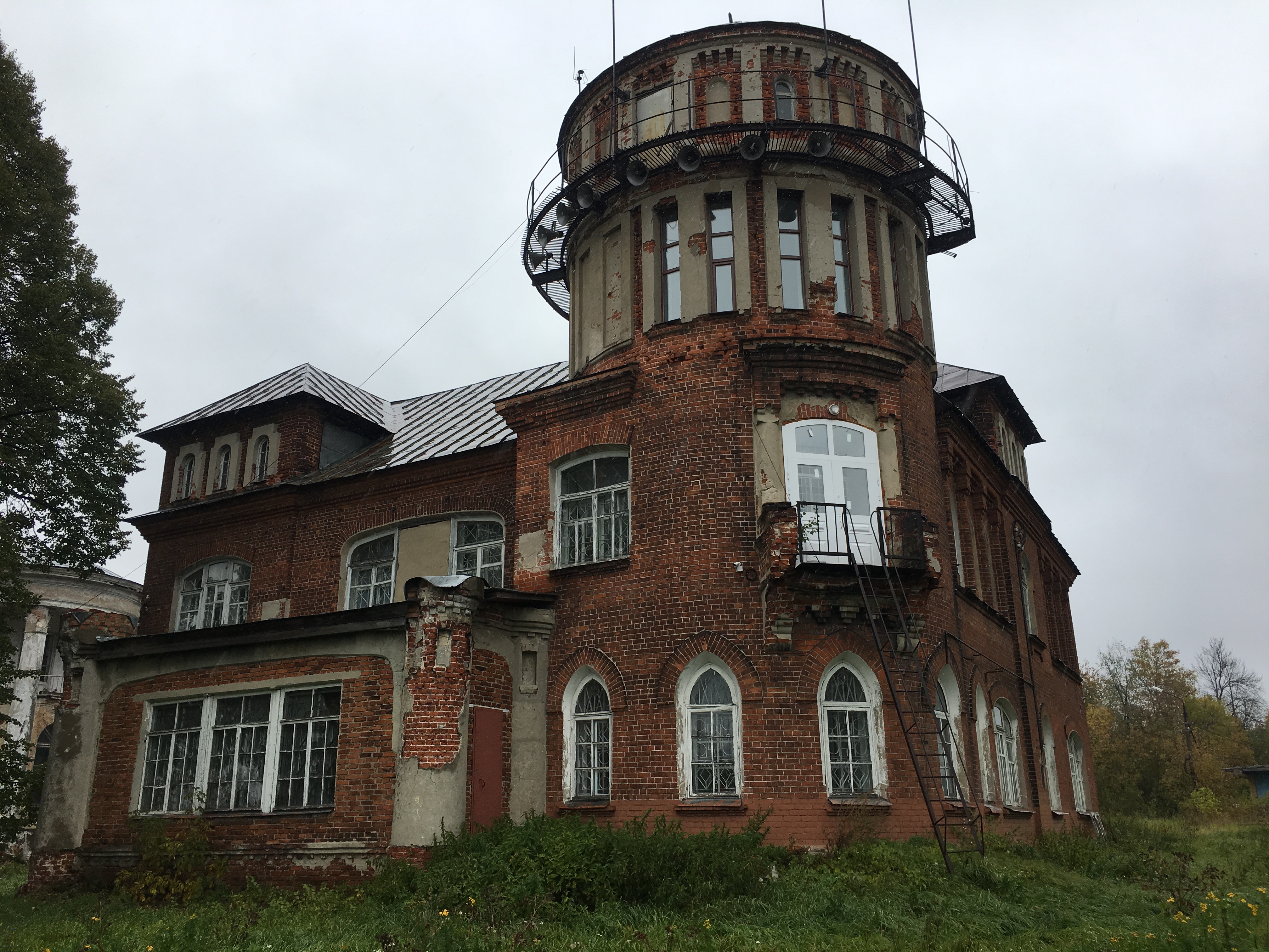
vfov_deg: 48.2
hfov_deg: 61.7
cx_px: 634
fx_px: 1063
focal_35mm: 29
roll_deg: +0.3
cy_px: 476
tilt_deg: +19.0
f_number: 2.2
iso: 25
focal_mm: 4.15
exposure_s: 1/447
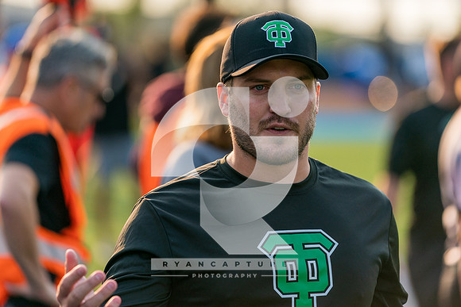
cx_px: 230
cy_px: 118
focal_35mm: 246
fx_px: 3150
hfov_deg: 8.4
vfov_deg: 5.6
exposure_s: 1/2000
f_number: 2.8
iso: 250
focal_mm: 200
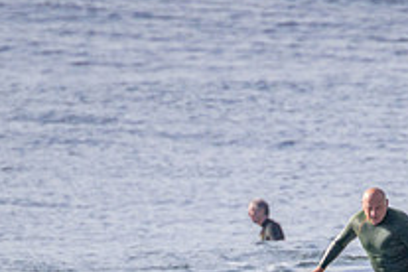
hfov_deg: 0.9
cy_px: 372
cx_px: 347
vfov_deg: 0.6
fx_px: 25362
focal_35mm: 2238
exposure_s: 1/2000
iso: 1000
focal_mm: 800
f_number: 11
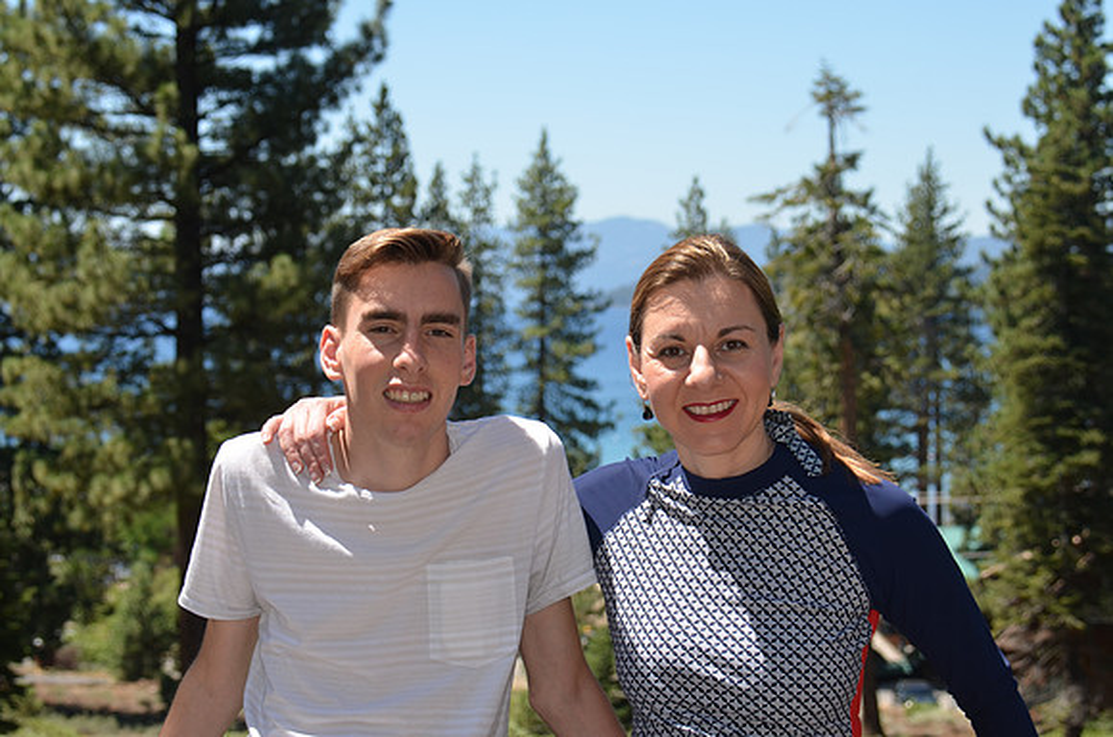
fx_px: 2591
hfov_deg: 24.2
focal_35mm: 84
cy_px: 368
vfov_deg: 16.2
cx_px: 556
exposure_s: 1/250
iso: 100
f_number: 6.3
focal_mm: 56
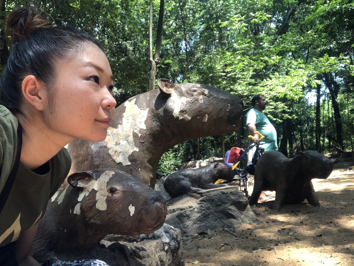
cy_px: 133
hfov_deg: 56.8
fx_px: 328
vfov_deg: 44.2
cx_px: 177
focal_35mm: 32
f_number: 2.2
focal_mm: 2.87
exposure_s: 1/120
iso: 32
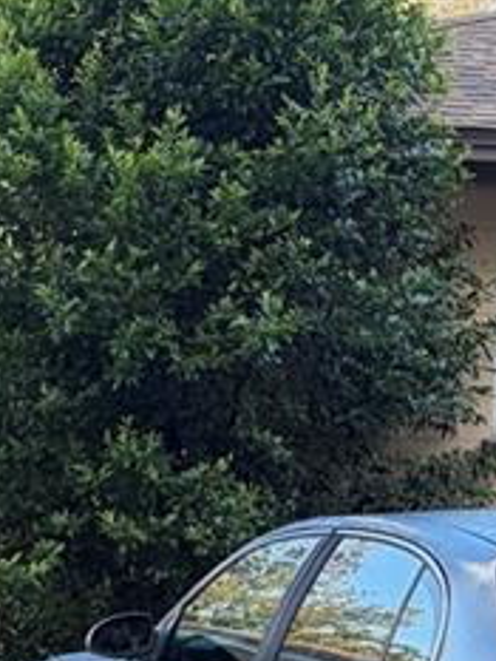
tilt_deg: -7.9
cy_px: 721
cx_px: 300
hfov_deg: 11.1
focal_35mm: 134
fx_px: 2558
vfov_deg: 14.4
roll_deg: -2.6
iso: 64
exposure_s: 1/581
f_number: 1.6
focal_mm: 5.96
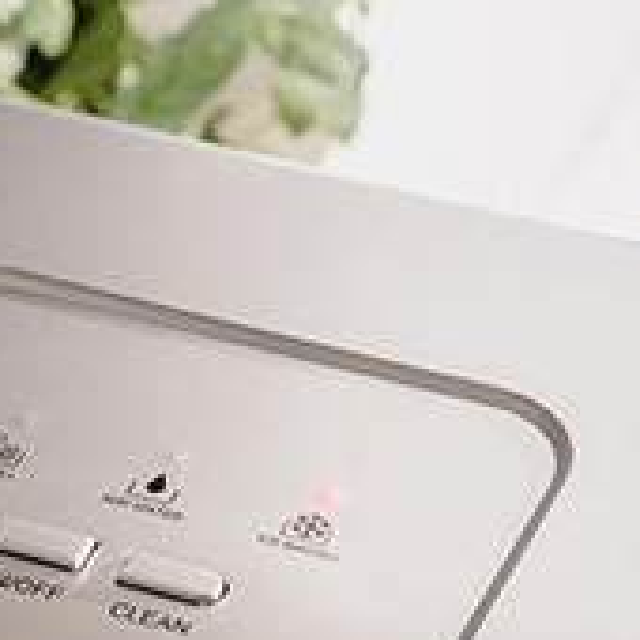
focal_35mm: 213
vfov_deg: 8.2
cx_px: 122
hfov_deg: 8.2
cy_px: 550
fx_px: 4455
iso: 400
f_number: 6.3
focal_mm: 85
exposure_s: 1/160
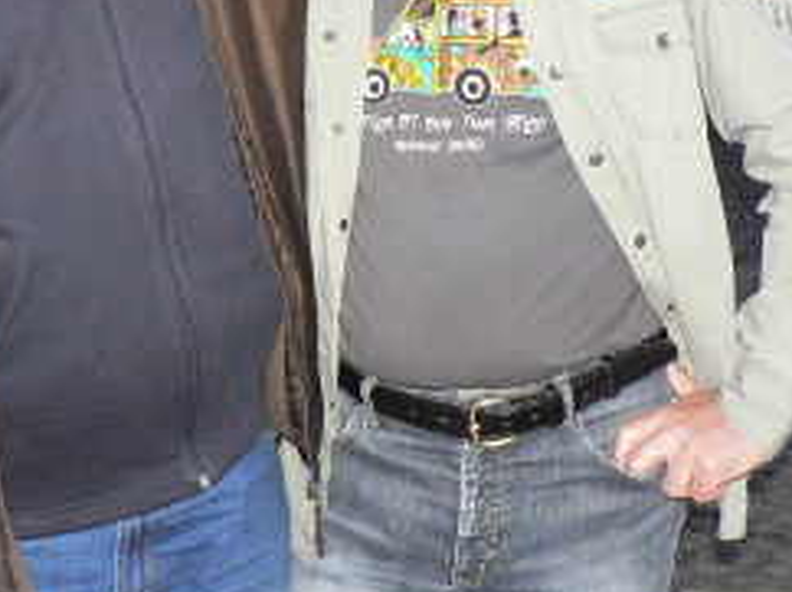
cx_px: 208
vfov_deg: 17.8
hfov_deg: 23.6
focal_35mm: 82
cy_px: 103
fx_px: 1874
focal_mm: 6
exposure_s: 1/60
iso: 400
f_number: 2.8
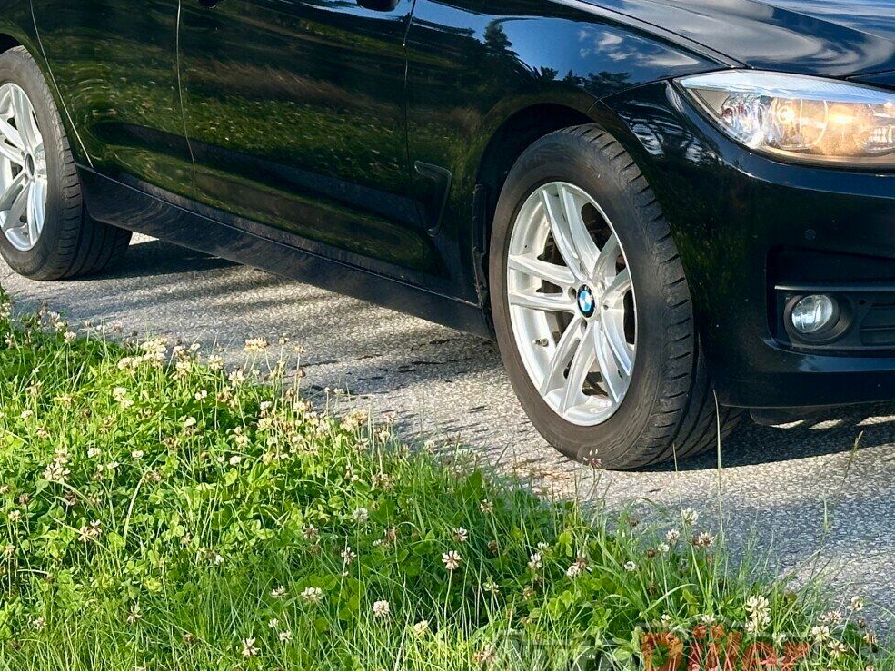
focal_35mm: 95
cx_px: 641
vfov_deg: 15.5
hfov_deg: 20.5
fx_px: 2457
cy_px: 123
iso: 64
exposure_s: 1/767
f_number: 1.78
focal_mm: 6.86
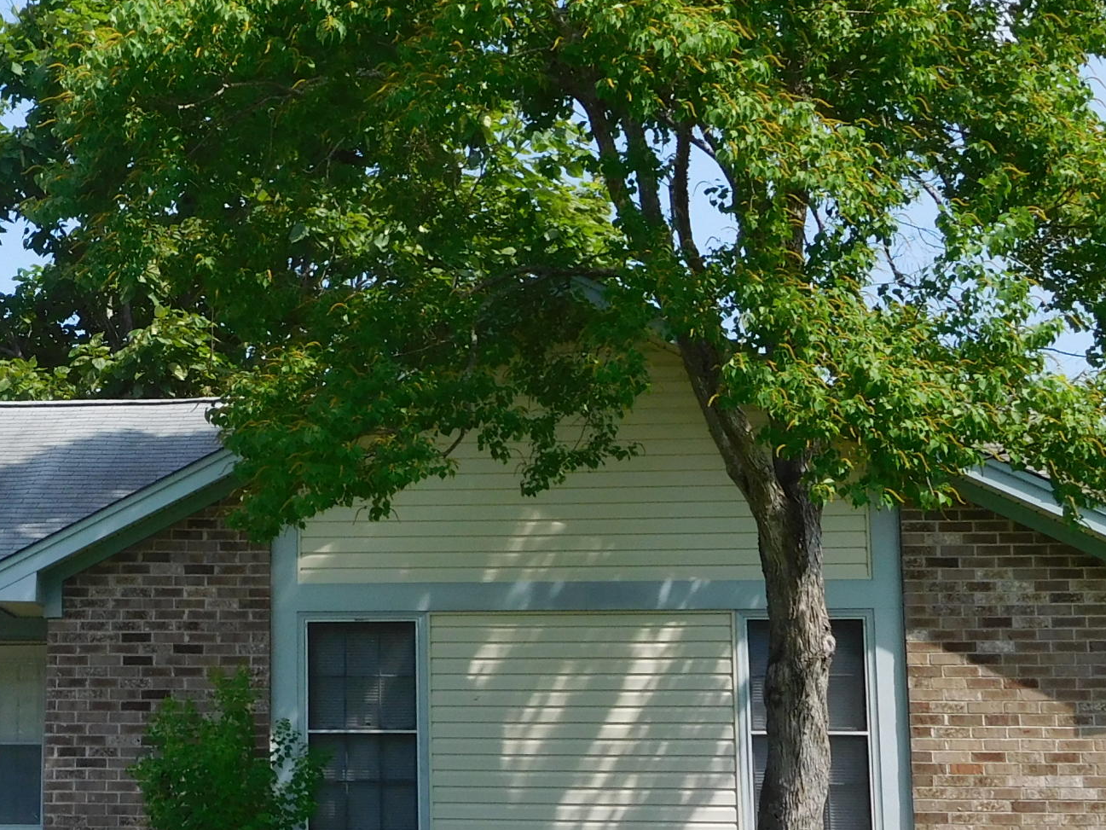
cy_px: 380
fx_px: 2365
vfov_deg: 19.9
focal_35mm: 74
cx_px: 57
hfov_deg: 25.3
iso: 125
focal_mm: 5.7
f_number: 3.6
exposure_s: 1/800
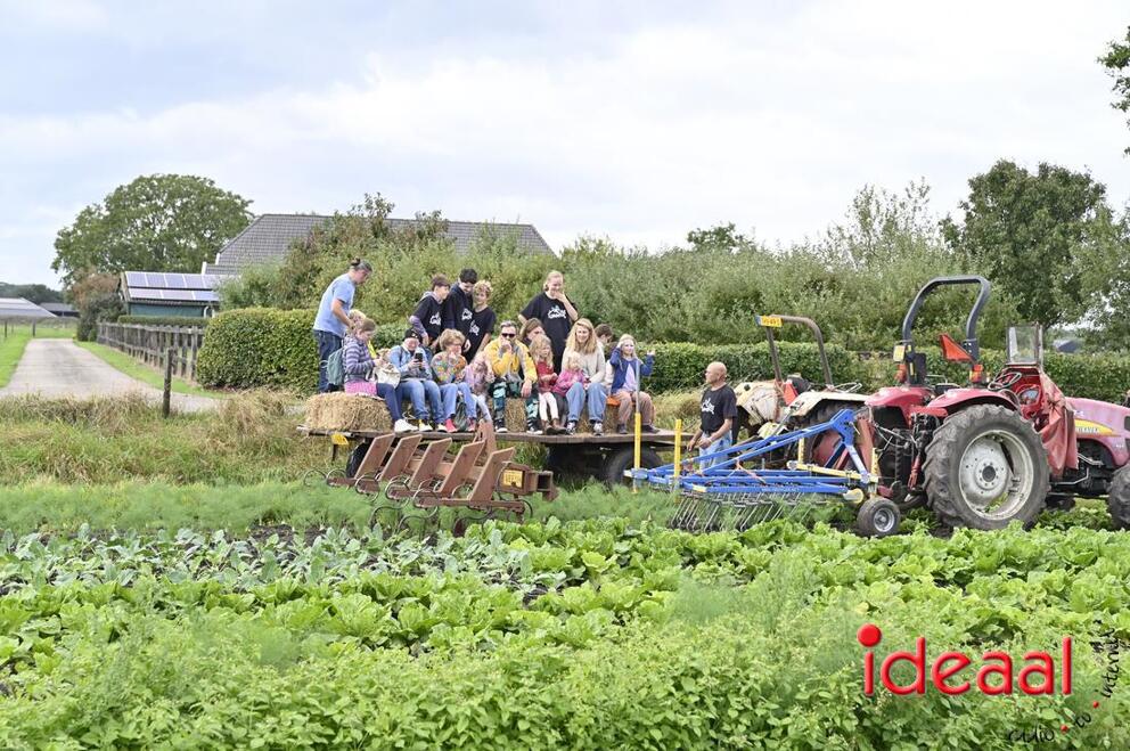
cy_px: 376
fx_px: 2195
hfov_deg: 28.9
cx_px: 565
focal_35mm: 70
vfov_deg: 19.4
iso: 400
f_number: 5.6
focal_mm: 70
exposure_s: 1/500
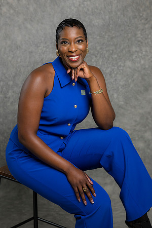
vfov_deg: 23.9
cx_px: 76
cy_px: 114
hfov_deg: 16.1
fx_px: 538
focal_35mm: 85
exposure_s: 1/200
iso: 125
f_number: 5
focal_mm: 85
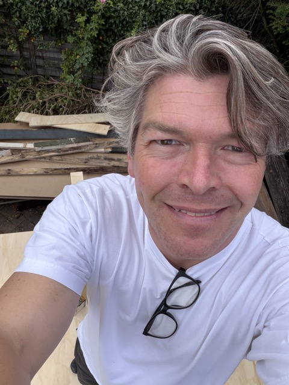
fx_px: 334
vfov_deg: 60.0
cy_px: 192
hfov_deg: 46.8
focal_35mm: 30
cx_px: 144
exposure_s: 1/642
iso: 25
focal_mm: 2.71
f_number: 1.9
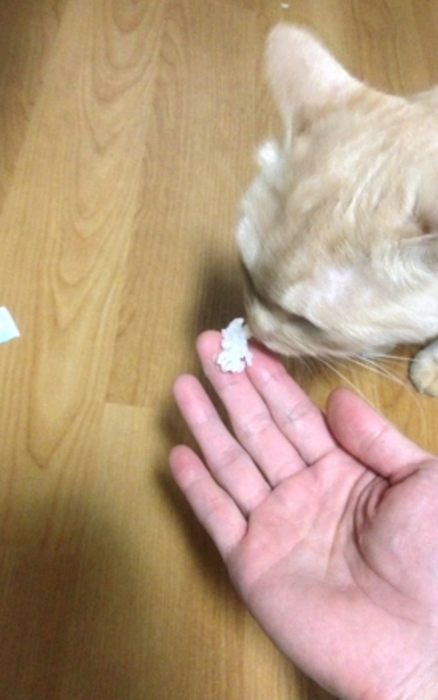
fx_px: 726
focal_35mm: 38
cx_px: 242
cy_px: 348
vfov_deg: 51.5
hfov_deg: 33.6
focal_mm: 4.28
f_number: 2.4
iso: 640
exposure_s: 1/17
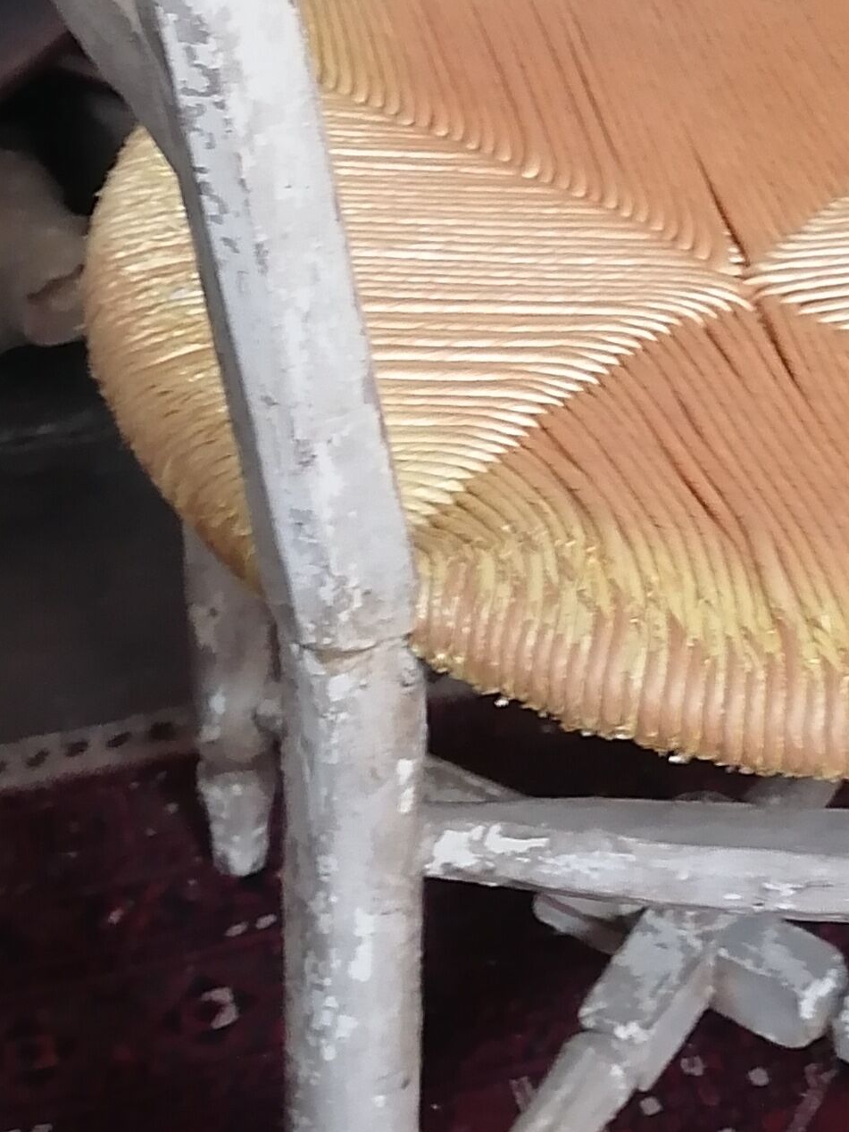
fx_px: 2682
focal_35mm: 82
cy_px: -102
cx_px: 797
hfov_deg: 17.7
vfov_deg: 22.5
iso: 500
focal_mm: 5.3
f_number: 1.8
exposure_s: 1/25
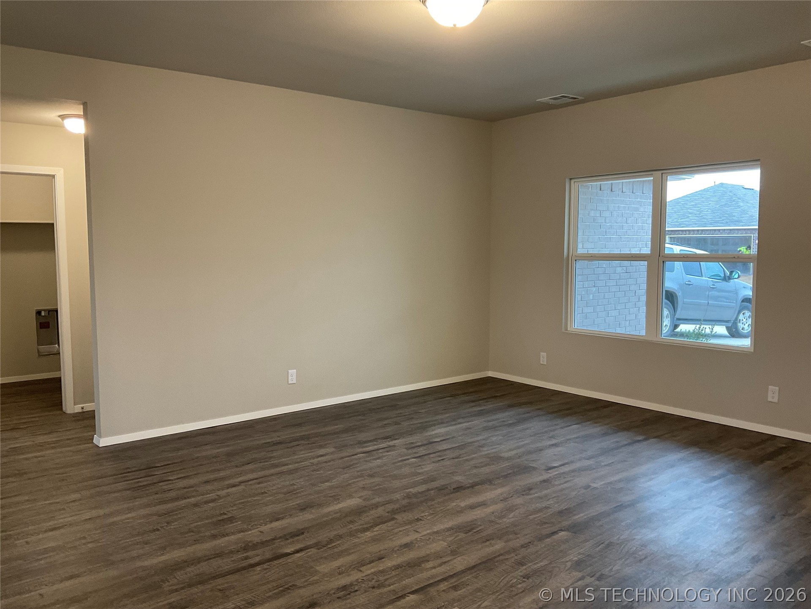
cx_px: 406
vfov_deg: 48.2
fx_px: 679
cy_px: 304
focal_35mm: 29
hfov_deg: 61.7
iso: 100
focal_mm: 3
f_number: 1.8
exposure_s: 1/60
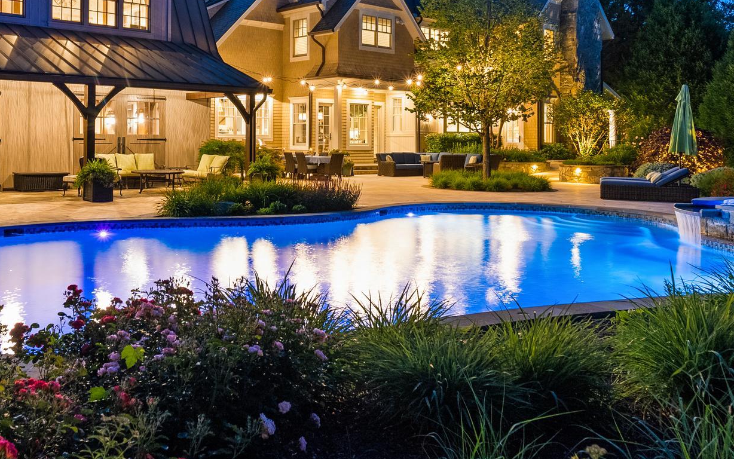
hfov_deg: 54.7
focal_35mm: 35
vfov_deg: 35.5
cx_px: 265
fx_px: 697
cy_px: 105
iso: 800
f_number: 7.1
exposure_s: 5
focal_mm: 20.5
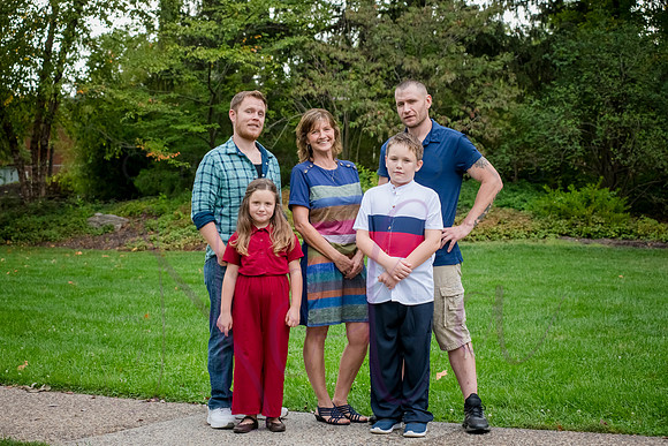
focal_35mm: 80
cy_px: 223
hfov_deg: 25.4
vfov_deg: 17.1
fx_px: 1485
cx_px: 334
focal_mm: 80
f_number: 6.3
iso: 1250
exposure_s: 1/250
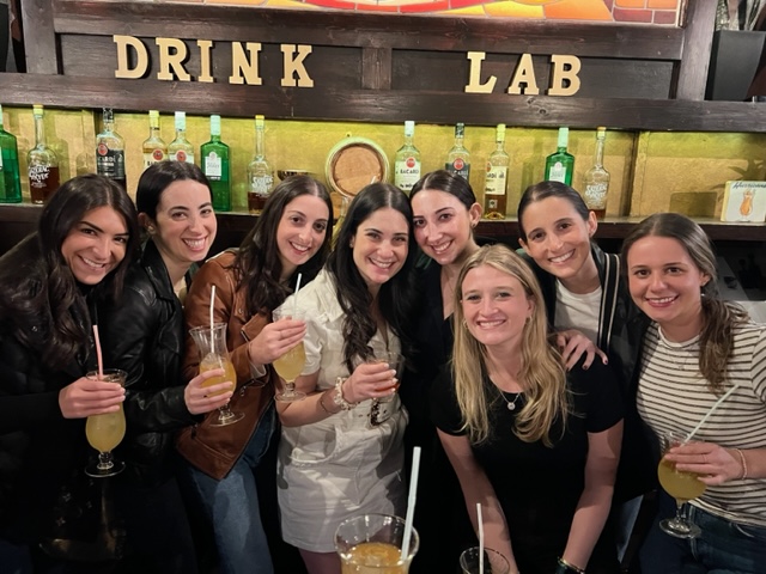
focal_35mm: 26
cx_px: 383
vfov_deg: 53.1
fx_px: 575
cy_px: 287
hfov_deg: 67.3
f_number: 1.5
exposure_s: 1/24
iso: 1000
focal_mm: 5.7
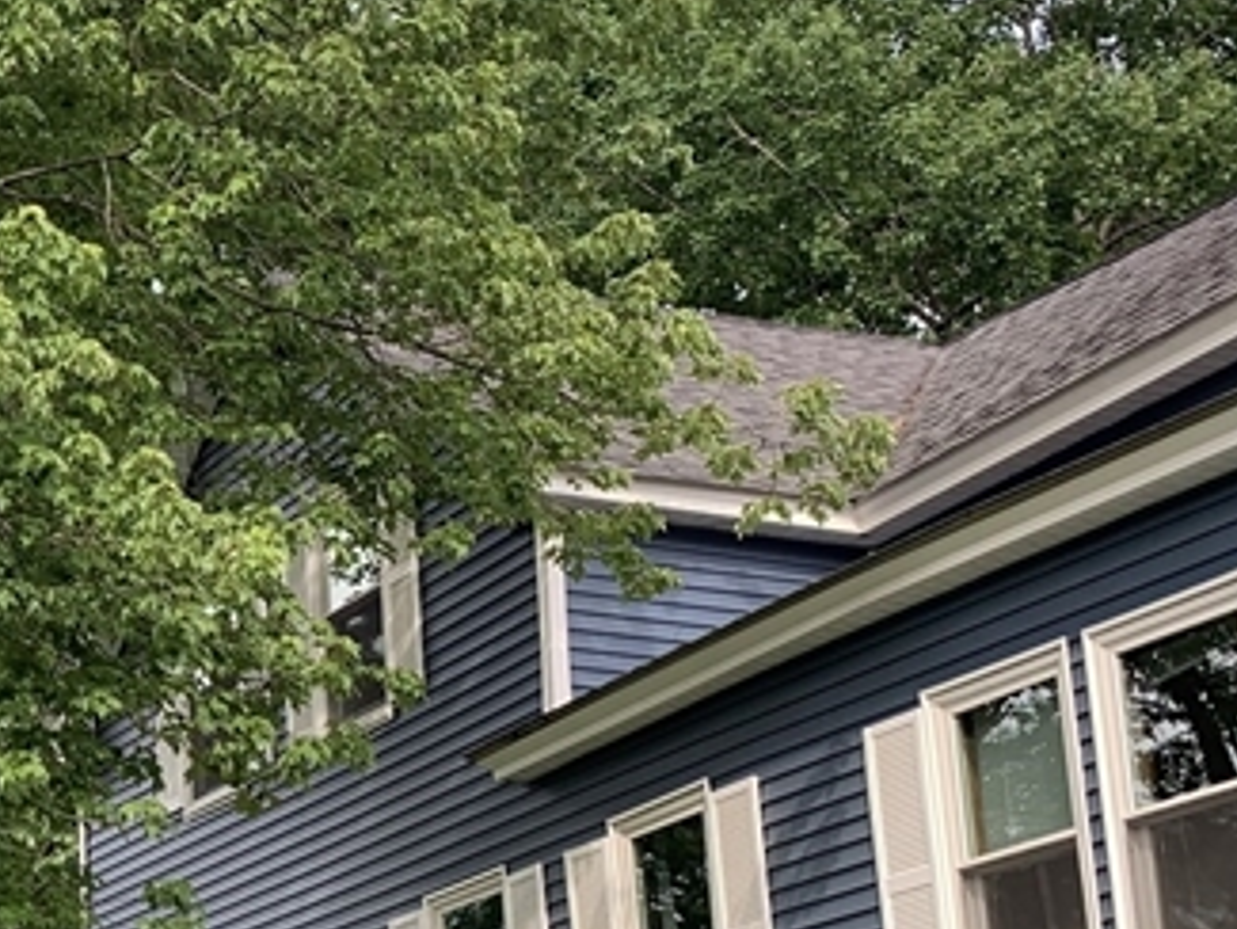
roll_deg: -0.8
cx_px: -510
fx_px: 2931
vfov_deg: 17.8
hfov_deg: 20.9
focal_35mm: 82
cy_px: 796
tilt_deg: +13.1
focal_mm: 4.25
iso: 25
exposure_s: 1/230
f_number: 1.8
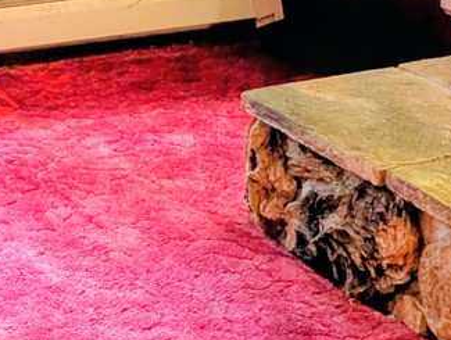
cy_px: -348
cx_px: -42
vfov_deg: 12.3
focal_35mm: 106
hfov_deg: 17.9
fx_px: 1384
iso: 25
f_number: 1.68
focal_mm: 6.9
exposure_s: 1/120
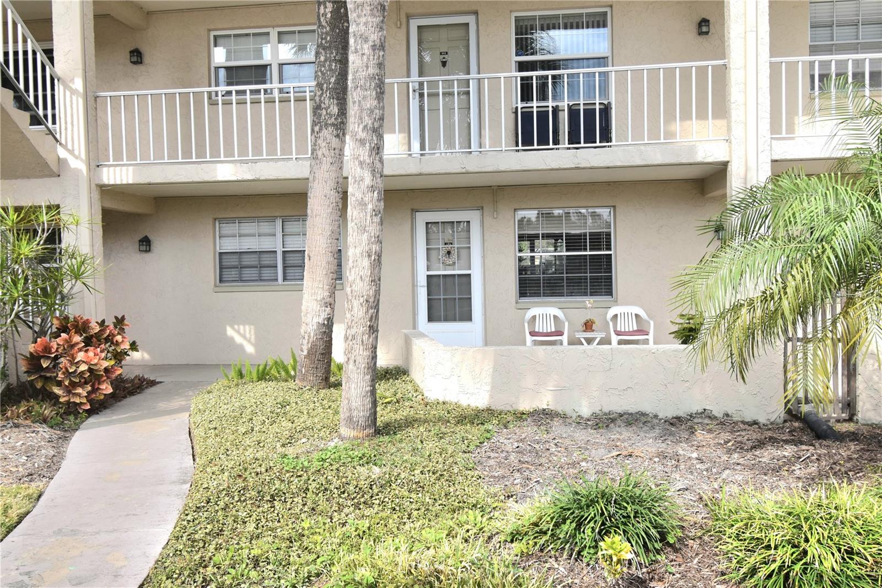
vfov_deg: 43.6
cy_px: 294
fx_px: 735
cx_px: 441
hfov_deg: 61.9
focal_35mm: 30
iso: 200
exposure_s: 1/323
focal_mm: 20
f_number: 9
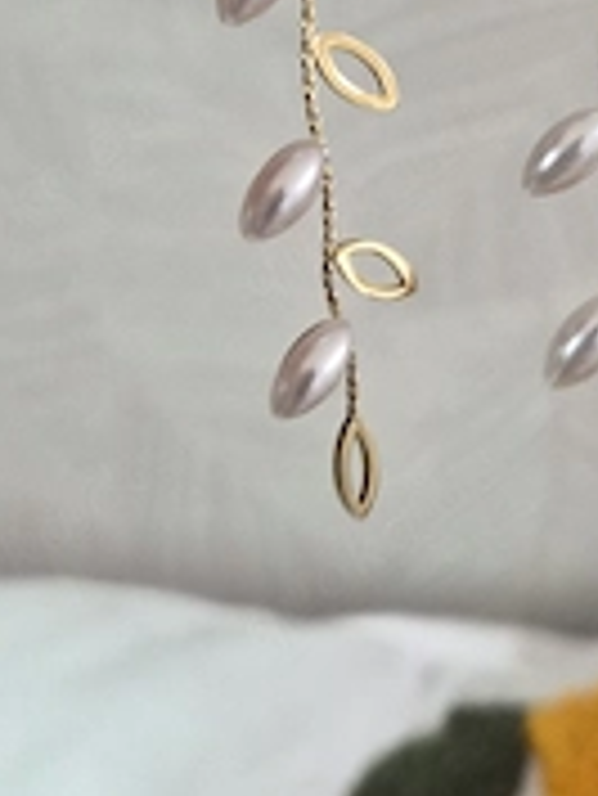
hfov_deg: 27.6
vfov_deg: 36.3
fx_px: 1196
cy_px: 247
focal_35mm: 52
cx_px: 468
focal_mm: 5.4
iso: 200
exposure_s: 1/55.2
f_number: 1.8
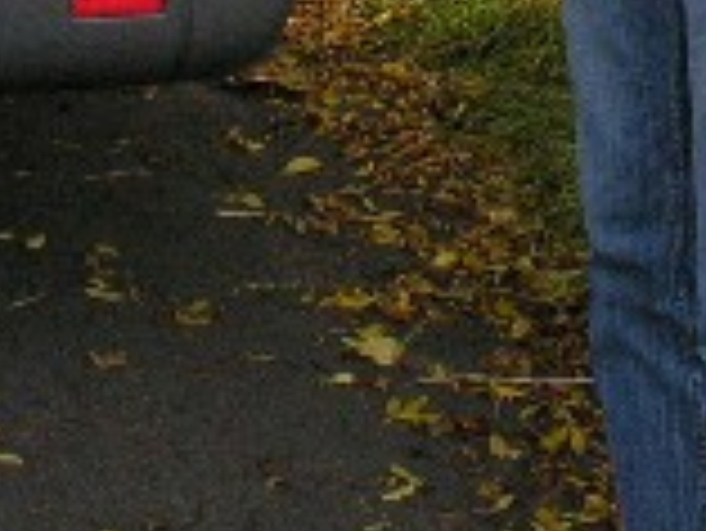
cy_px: -423
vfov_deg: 8.1
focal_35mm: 178
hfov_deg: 11.0
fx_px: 3633
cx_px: 697
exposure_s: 1/210
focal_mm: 8.9
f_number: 7.1
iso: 200
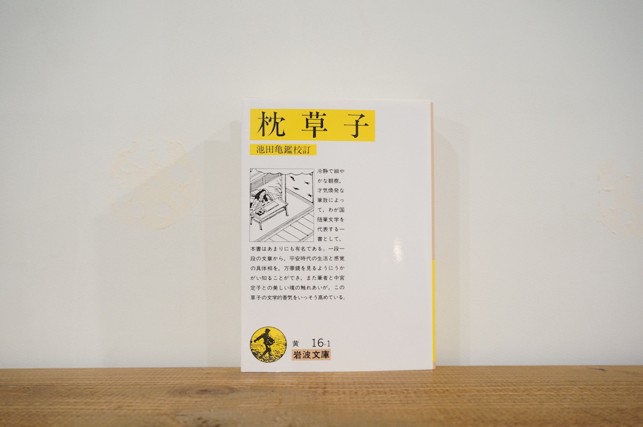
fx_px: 616
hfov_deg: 55.2
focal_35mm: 34
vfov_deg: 38.3
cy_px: 214
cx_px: 322
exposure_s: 1/25
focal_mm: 23
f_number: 5.6
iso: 1600
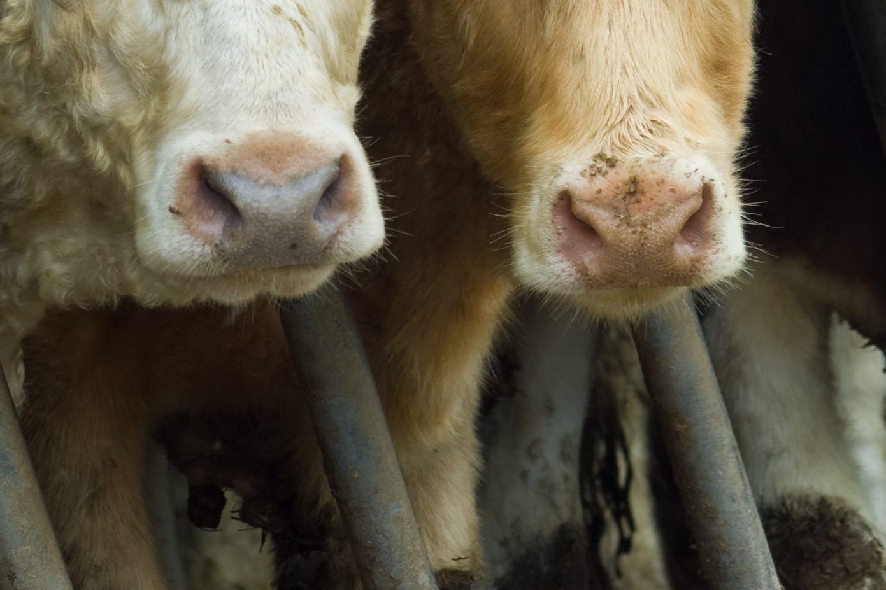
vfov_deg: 3.5
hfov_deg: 5.3
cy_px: -32
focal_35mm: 389
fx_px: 9572
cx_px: 613
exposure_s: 1/125
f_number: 8
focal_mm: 120
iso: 200
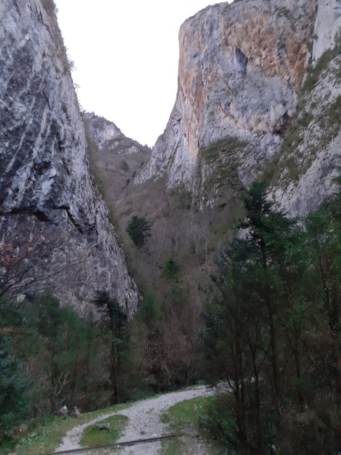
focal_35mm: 27
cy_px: 228
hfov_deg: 51.4
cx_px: 170
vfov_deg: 65.3
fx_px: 355
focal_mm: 3.6
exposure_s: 1/25
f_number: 1.9
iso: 200
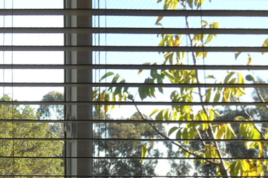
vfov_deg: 19.8
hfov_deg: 29.4
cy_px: 140
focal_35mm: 68
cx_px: 87
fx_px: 506
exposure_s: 1/125
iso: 80
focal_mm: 6.5
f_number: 3.6
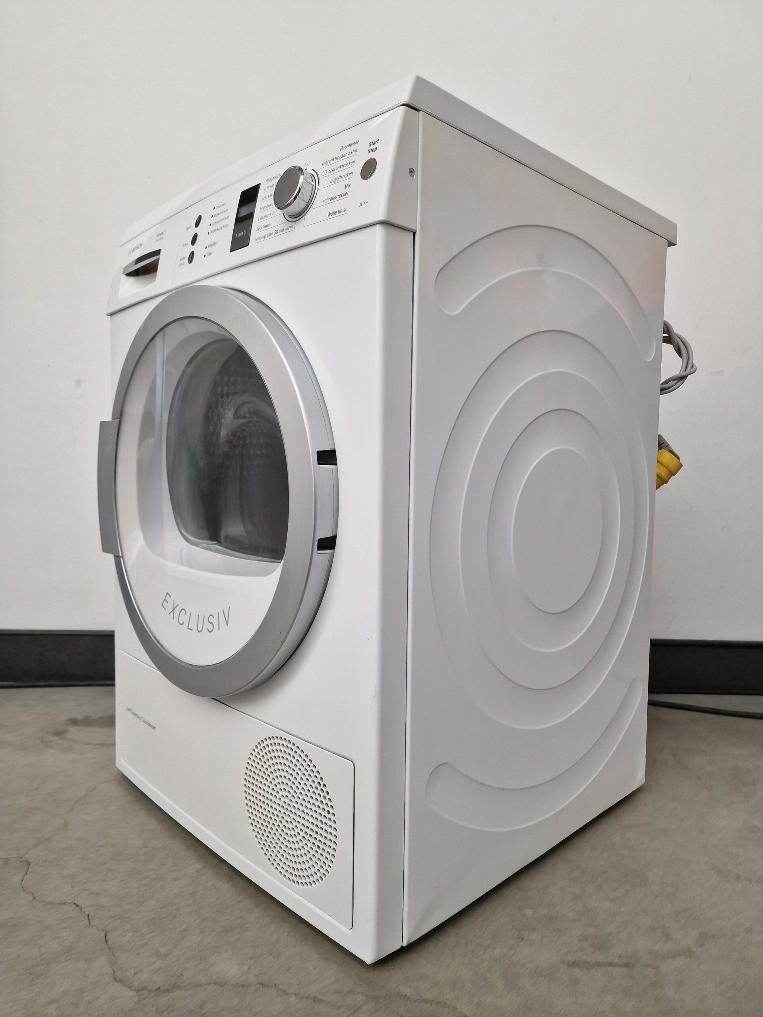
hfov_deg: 58.9
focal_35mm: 23
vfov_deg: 73.9
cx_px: 382
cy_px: 508
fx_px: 676
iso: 64
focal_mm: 6.4
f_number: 1.8
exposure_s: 1/180
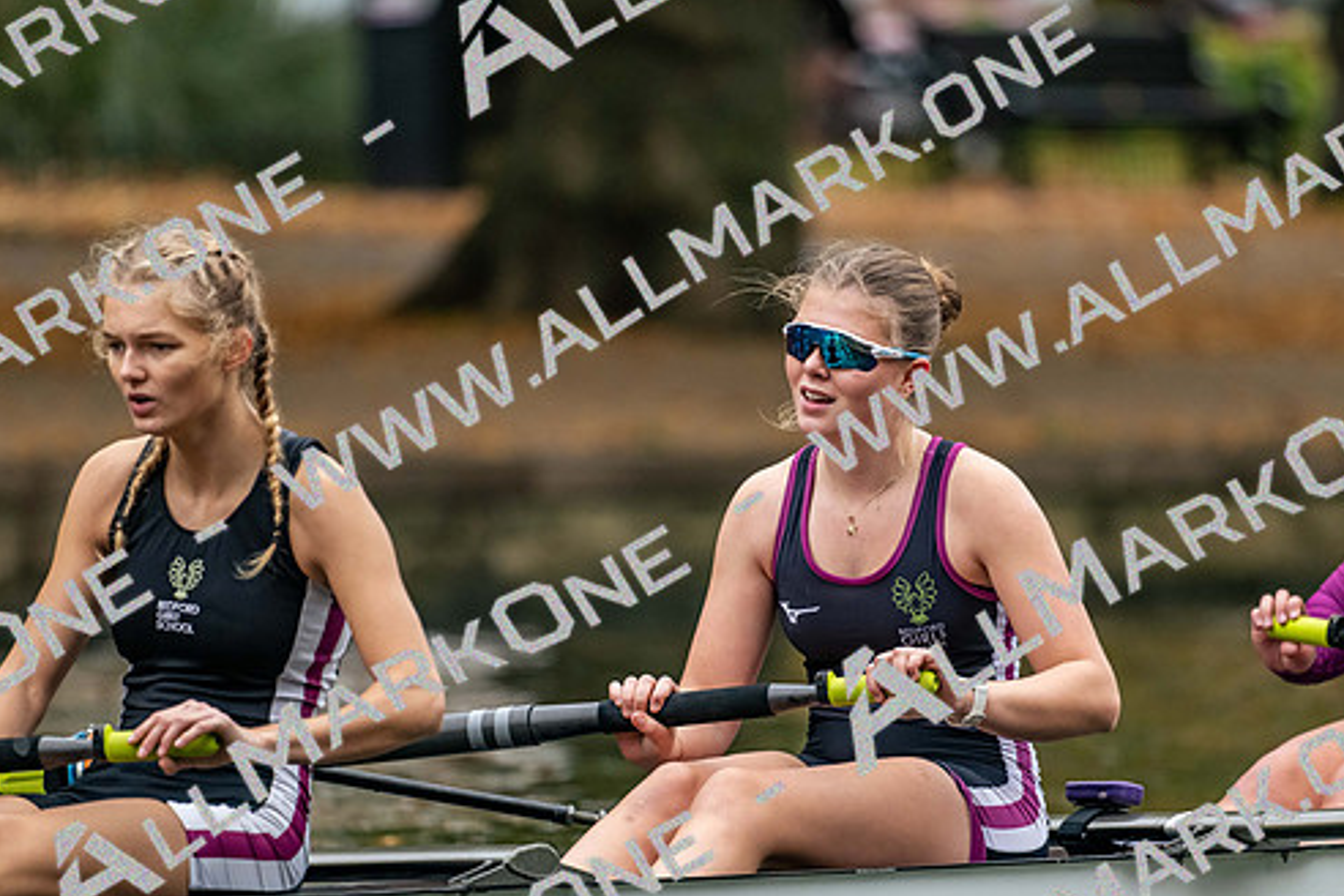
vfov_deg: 2.9
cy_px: 518
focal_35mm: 472
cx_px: 609
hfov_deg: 4.4
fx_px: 17620
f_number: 4.5
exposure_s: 1/2500
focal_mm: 400
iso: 2500
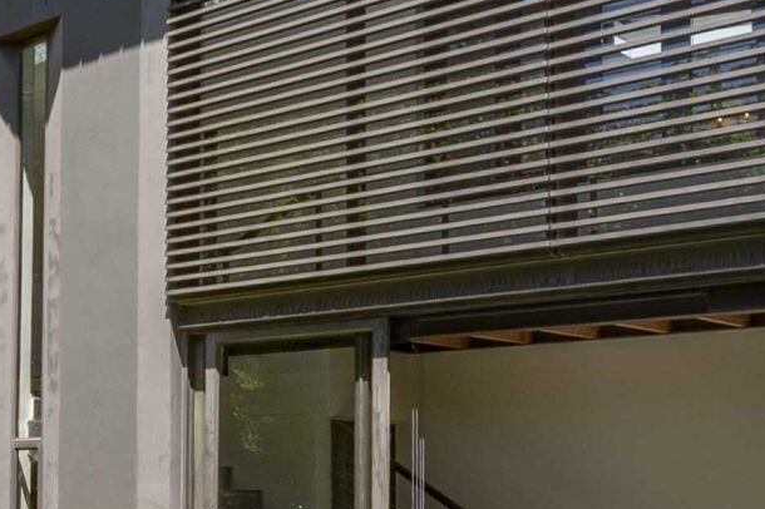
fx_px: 1338
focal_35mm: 63
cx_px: 209
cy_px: -51
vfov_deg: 20.5
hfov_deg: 31.4
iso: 160
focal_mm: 10
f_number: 11
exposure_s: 1/100
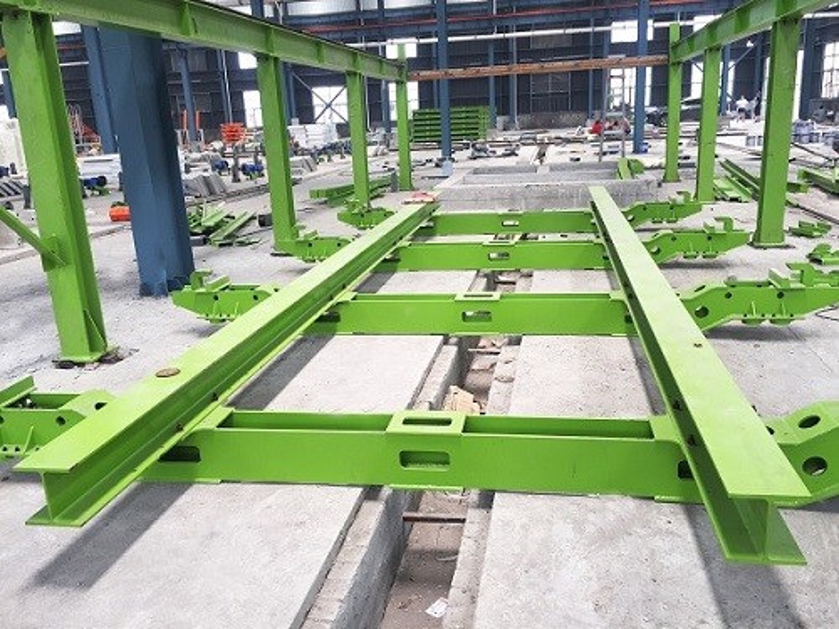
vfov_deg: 48.2
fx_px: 703
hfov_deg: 61.7
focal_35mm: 29
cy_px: 314
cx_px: 420
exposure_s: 1/107
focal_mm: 4.15
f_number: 2.2
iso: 32
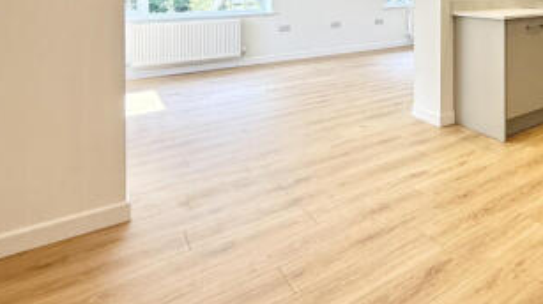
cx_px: 507
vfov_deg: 35.5
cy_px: -13
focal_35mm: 29
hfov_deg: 55.5
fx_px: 417
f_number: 2.2
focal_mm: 2.22
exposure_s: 1/144
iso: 50
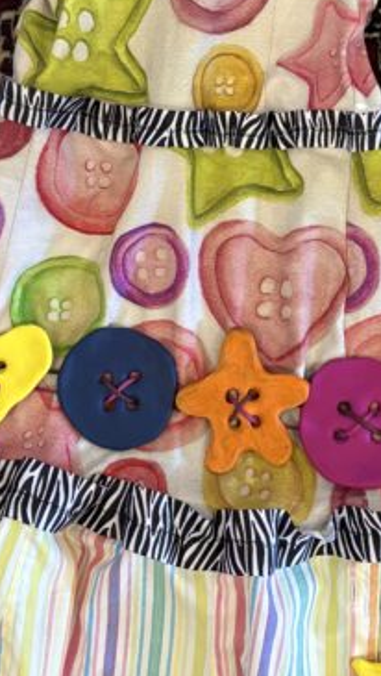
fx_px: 1111
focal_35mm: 62
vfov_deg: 33.4
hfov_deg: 19.5
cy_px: 209
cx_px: 211
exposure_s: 1/60
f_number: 1.6
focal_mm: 5.96
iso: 320
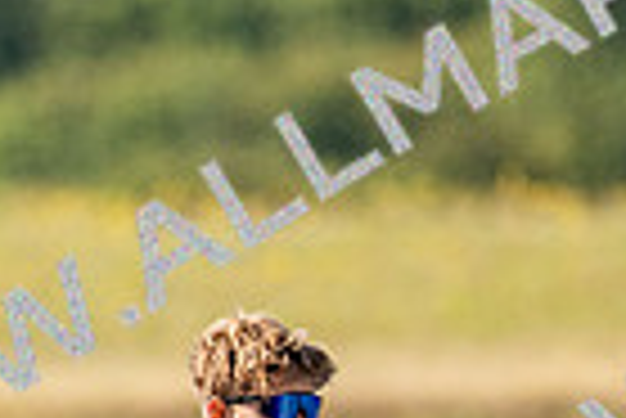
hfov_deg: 0.8
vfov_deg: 0.6
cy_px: 542
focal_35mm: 2505
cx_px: 252
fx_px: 43604
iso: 400
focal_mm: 400
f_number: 4.5
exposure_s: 1/2500
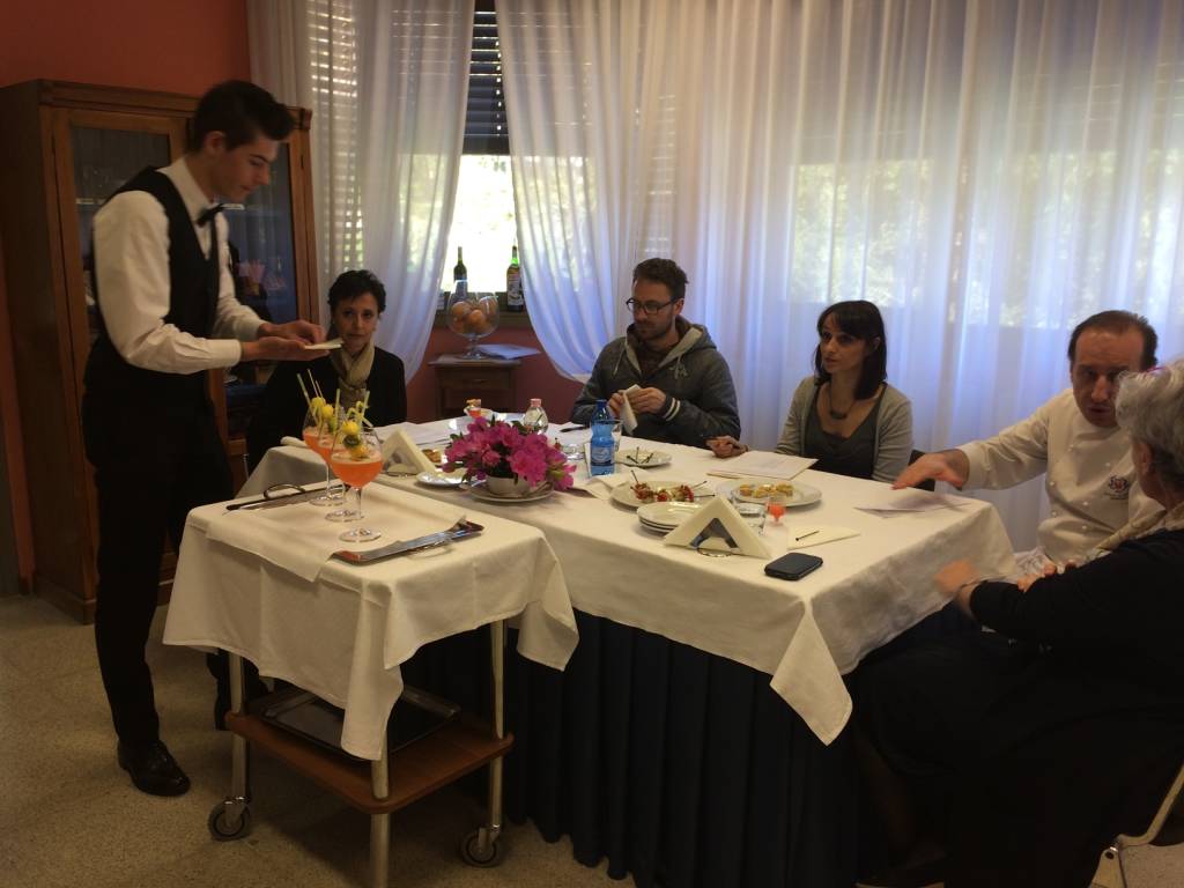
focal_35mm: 29
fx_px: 992
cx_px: 592
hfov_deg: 61.7
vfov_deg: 48.2
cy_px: 444
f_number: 2.2
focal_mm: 4.15
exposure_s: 1/33
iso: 32
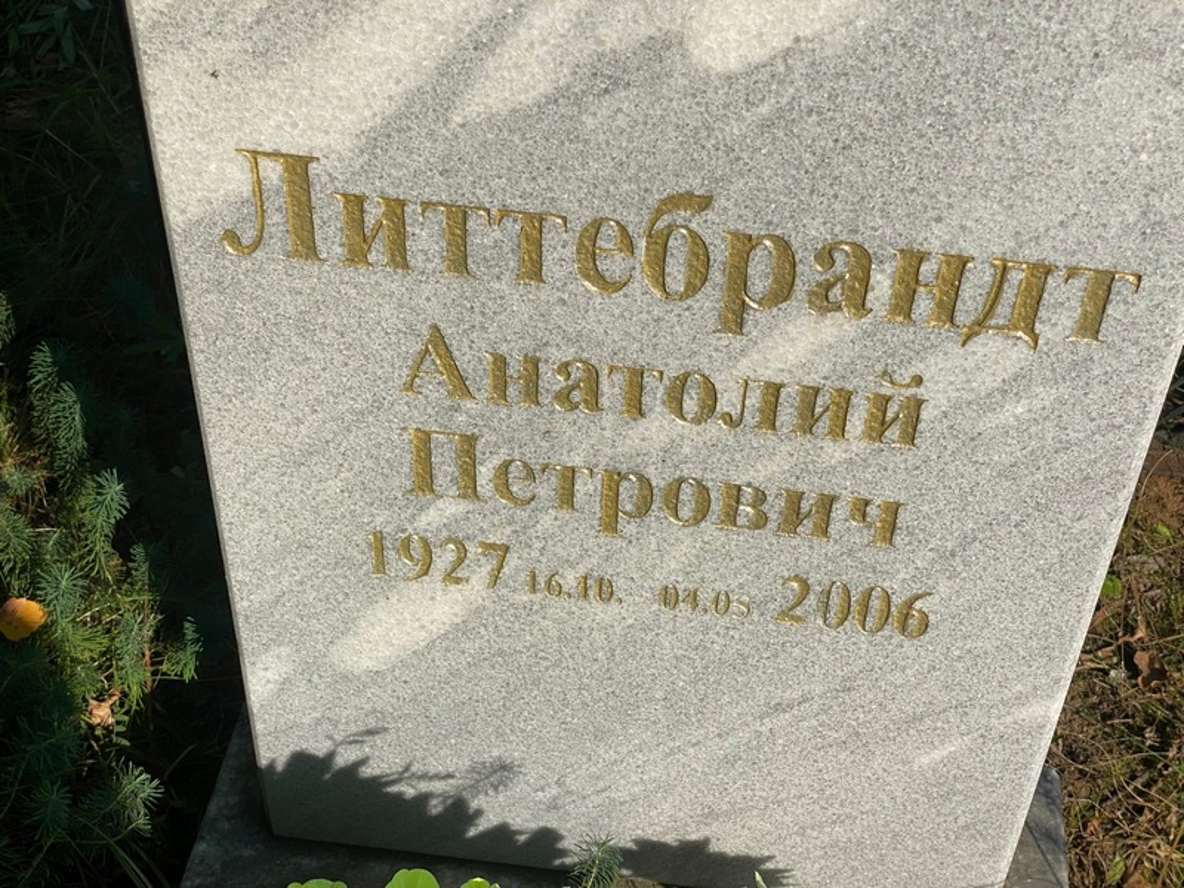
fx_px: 1779
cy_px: 444
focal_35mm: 52
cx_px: 592
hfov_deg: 36.8
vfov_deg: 28.0
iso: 20
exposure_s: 1/2283
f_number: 2
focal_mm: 6
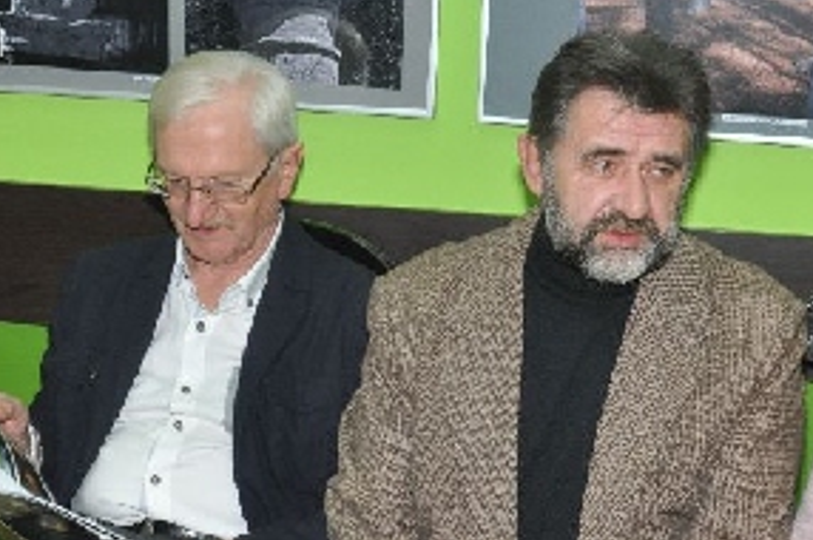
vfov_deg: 16.1
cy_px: 406
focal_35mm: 84
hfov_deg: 24.0
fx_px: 1895
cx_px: 597
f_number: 5.6
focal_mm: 32
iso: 800
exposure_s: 1/60
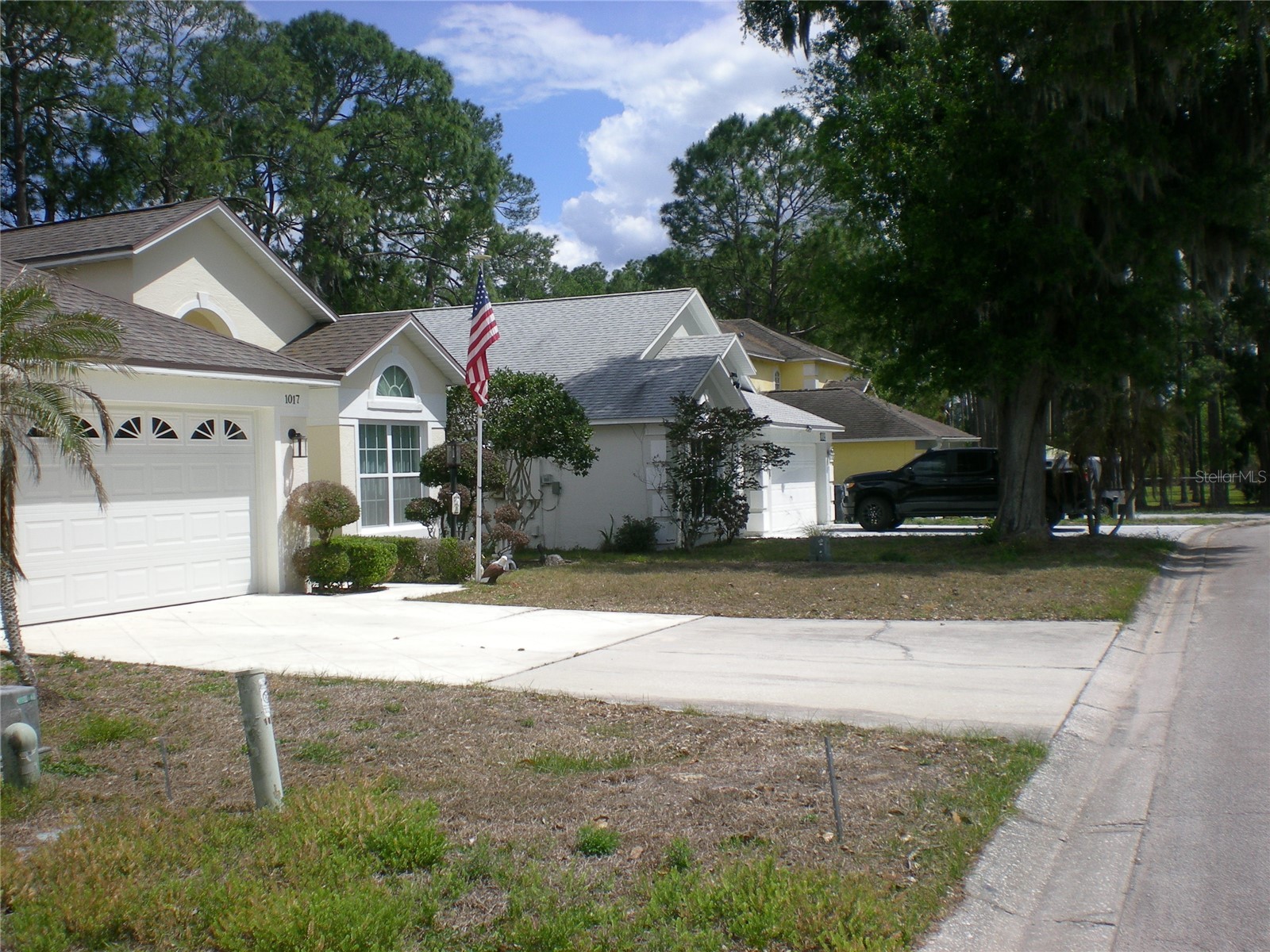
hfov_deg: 49.0
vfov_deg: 37.7
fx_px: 1394
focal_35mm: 38
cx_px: 635
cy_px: 476
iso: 50
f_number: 4.6
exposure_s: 1/523
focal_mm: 6.3
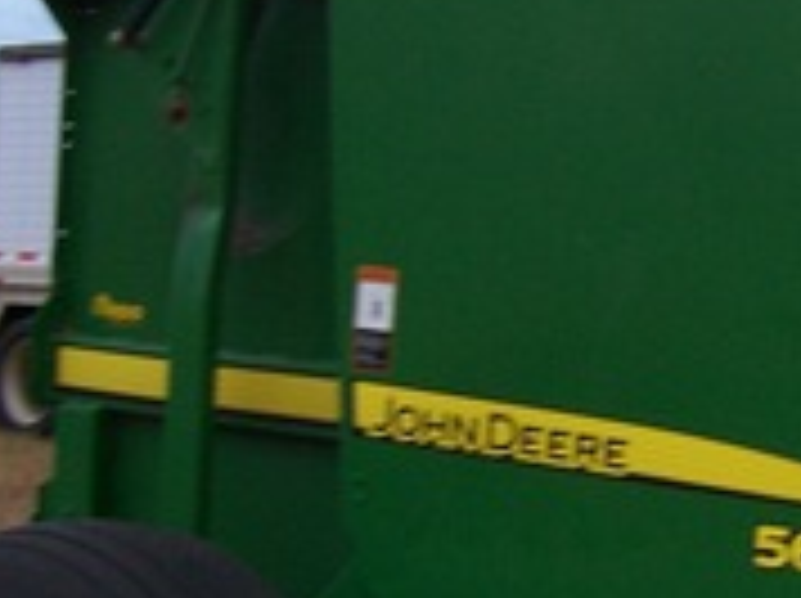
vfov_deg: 14.2
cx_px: 837
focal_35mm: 104
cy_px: 346
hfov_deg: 18.3
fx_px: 2403
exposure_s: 1/64
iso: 80
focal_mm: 5.6
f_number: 2.7
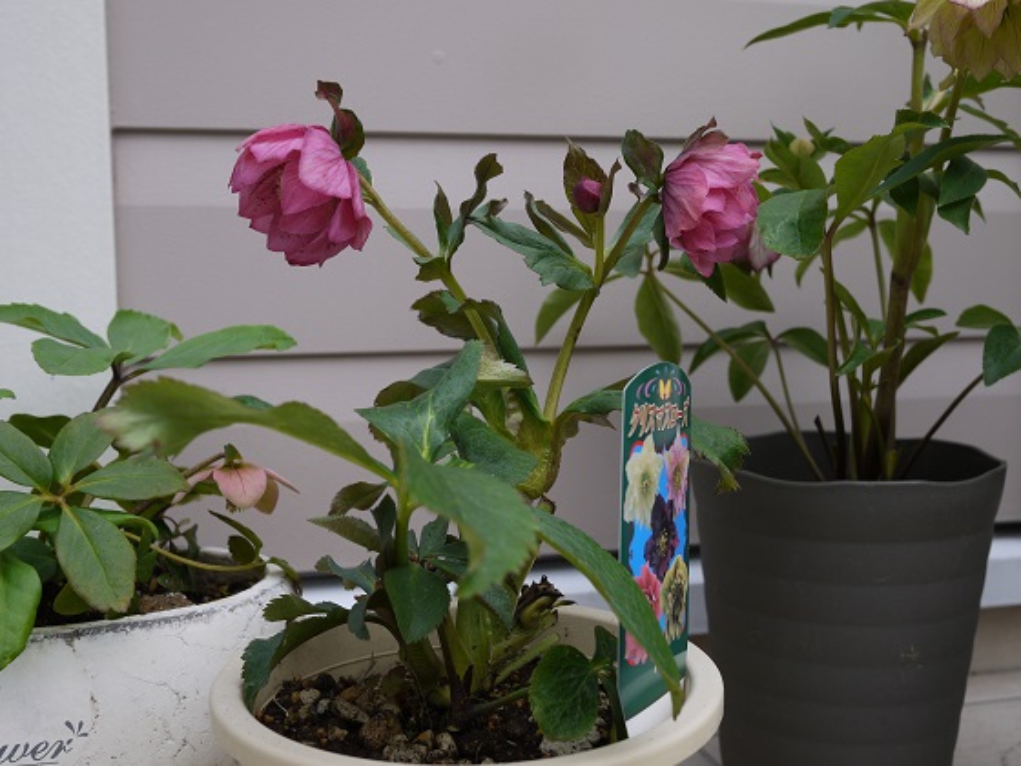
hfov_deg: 46.8
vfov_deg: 36.0
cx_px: 510
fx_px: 1180
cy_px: 383
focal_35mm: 40
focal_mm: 20
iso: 100
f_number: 5
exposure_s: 1/160
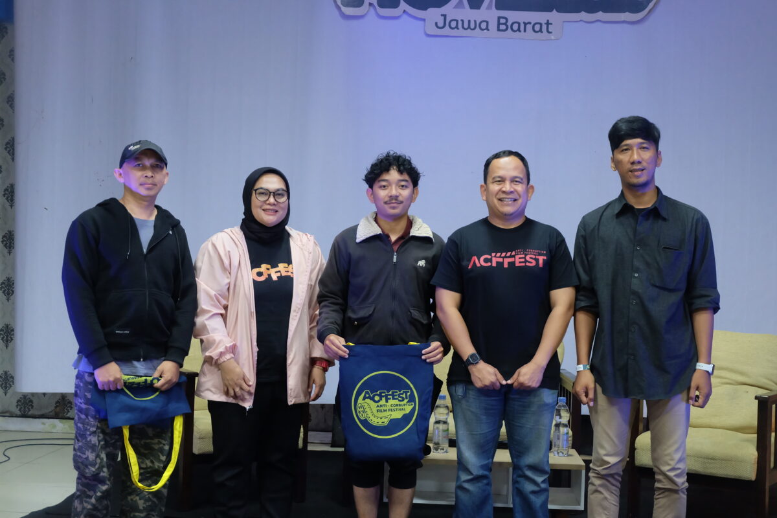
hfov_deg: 40.3
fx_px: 1058
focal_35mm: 49
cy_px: 259
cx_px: 388
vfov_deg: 27.5
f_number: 5
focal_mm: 32.5
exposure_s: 1/13
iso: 3200
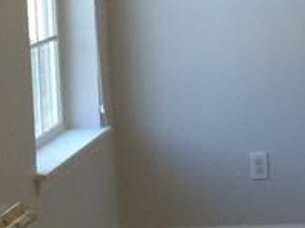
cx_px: 462
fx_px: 1320
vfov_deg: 9.8
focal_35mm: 150
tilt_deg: -8.4
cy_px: 42
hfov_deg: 12.5
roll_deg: +2.3
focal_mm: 4.15
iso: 32
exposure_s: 1/30
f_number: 2.2
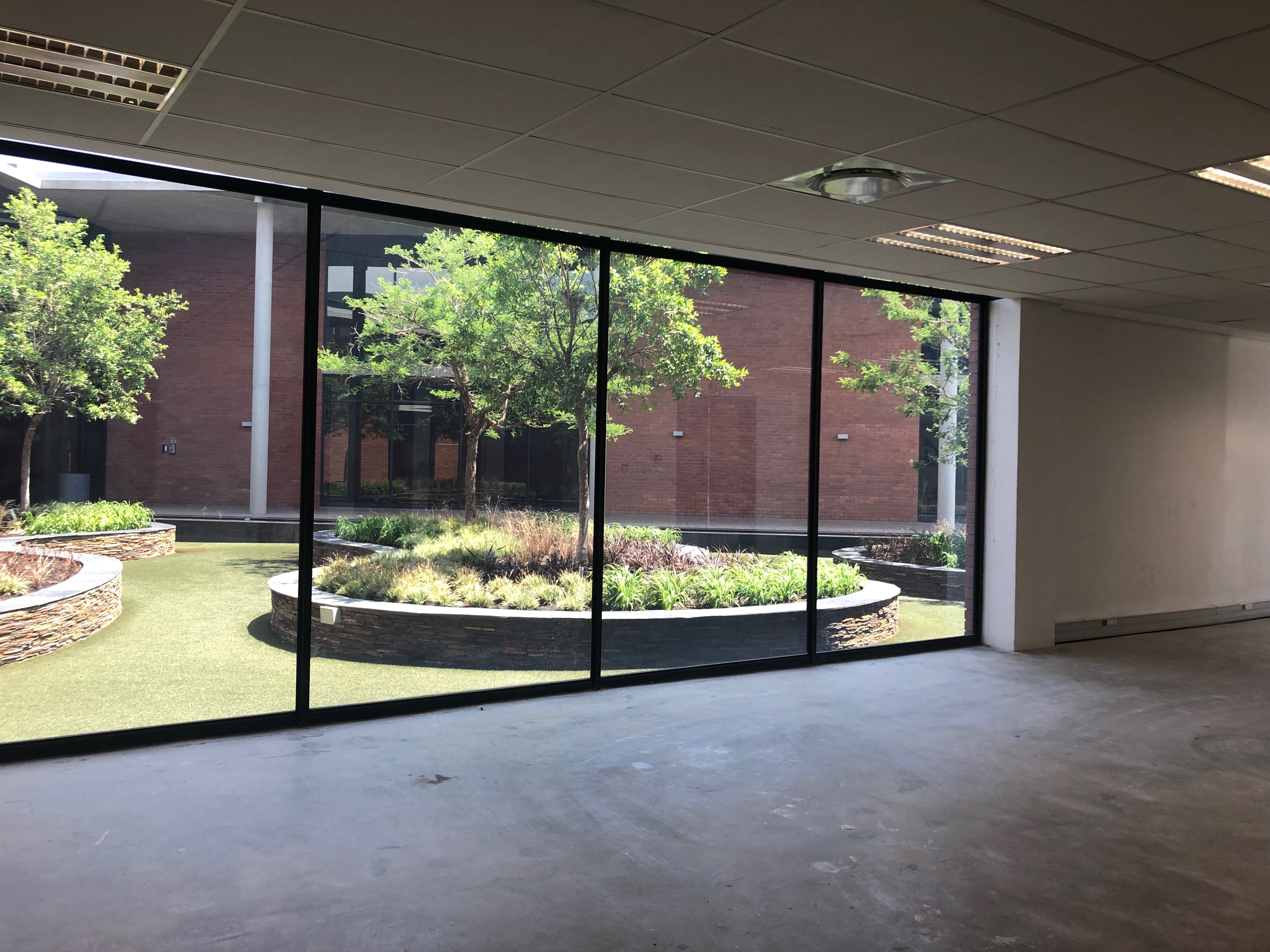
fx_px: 1027
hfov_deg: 63.4
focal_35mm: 28
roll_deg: -1.1
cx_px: 635
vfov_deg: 49.7
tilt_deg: +0.6
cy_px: 476
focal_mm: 3.99
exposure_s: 1/100
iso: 32
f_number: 1.8
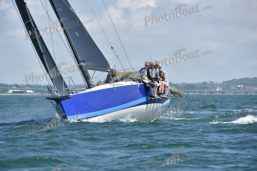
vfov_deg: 6.4
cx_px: 119
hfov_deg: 9.6
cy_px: 91
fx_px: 1535
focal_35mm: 215
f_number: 6.3
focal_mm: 195
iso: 250
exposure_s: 1/1250
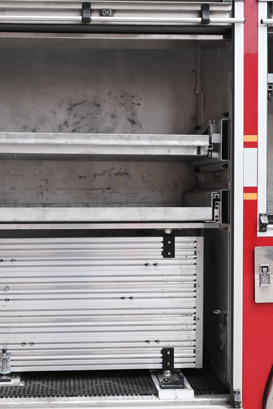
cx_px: 93
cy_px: 204
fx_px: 582
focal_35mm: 51
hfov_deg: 26.3
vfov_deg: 38.8
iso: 100
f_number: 6.3
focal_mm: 22.5
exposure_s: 1/160
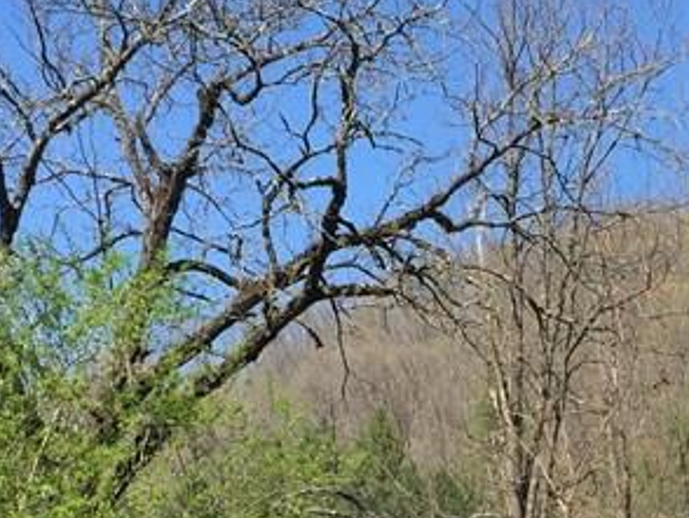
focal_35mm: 101
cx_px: 562
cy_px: 588
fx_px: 2012
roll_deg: -0.3
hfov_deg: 19.2
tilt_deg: +5.6
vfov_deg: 14.3
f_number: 2.2
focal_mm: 4.15
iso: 32
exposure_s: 1/964
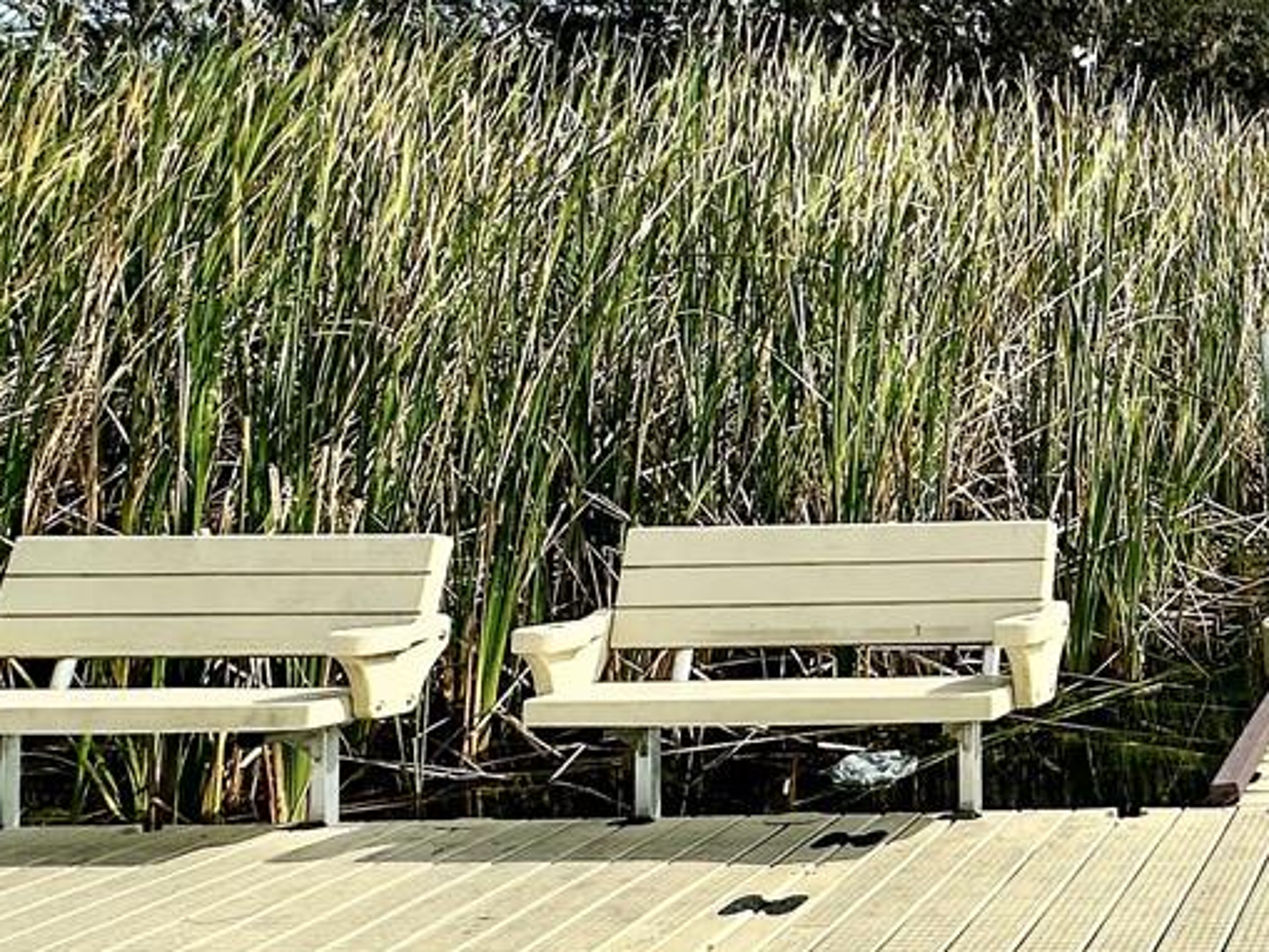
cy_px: 282
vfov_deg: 32.5
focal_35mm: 44
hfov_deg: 34.0
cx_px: 1548
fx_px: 1613
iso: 40
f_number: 2.2
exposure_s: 1/2257
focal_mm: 2.22
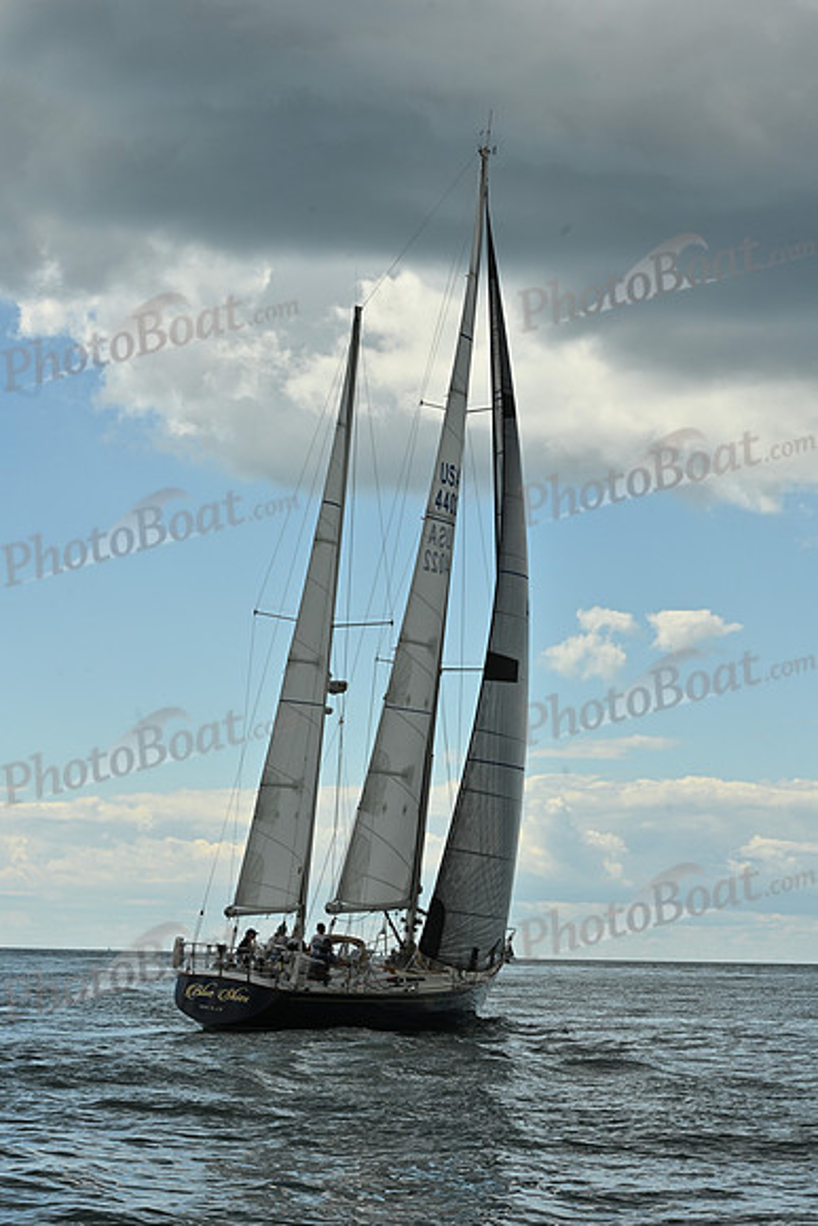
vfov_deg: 23.9
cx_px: 409
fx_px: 2895
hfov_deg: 16.1
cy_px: 613
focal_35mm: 85
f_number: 11
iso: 250
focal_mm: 85
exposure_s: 1/800
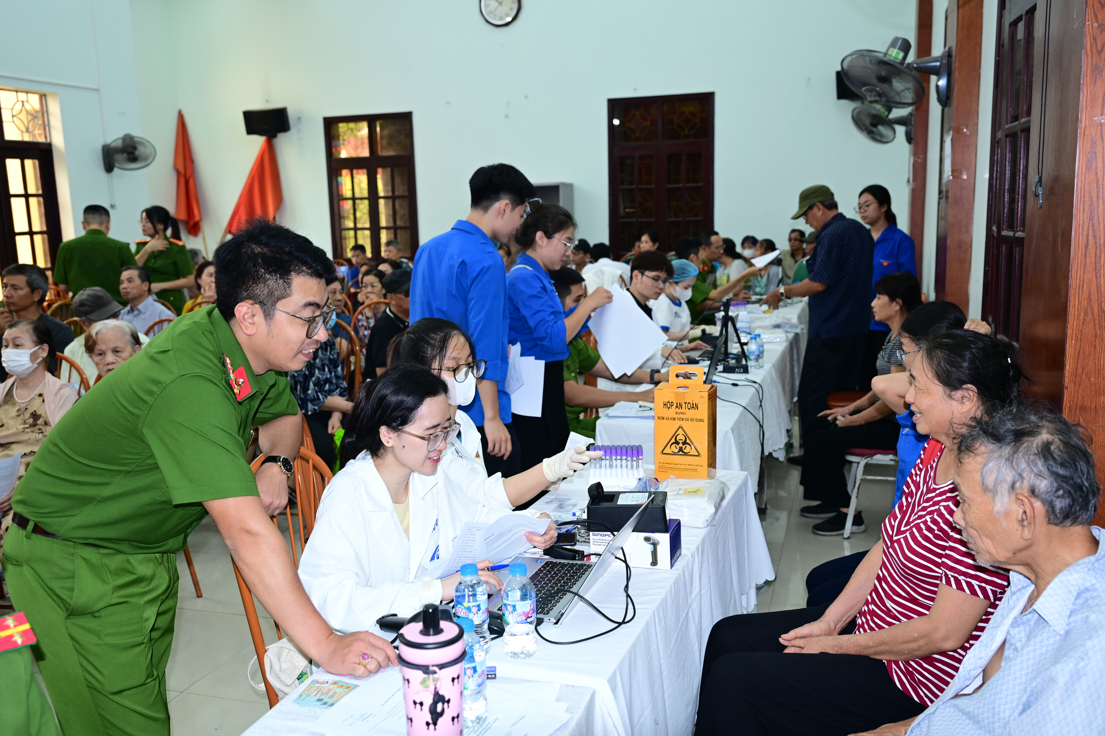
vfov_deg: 41.7
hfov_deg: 59.5
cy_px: 368
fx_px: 967
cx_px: 552
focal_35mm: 32
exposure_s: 1/125
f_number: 4
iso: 800
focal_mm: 31.5
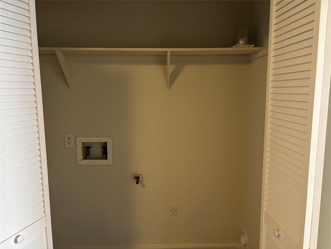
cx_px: 166
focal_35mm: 26
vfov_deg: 53.1
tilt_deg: -8.9
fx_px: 249
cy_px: 124
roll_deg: +0.2
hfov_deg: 67.3
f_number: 1.6
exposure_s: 1/60
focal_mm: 5.96
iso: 320
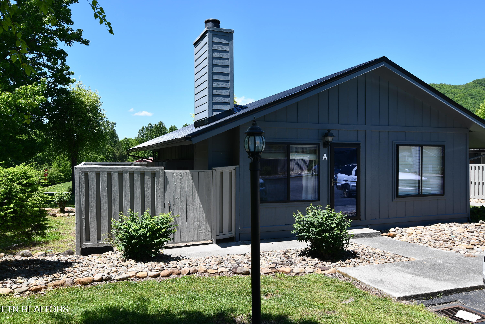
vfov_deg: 43.6
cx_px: 242
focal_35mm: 30
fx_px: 404
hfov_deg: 61.9
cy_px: 162
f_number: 8
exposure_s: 1/250
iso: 110
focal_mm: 20
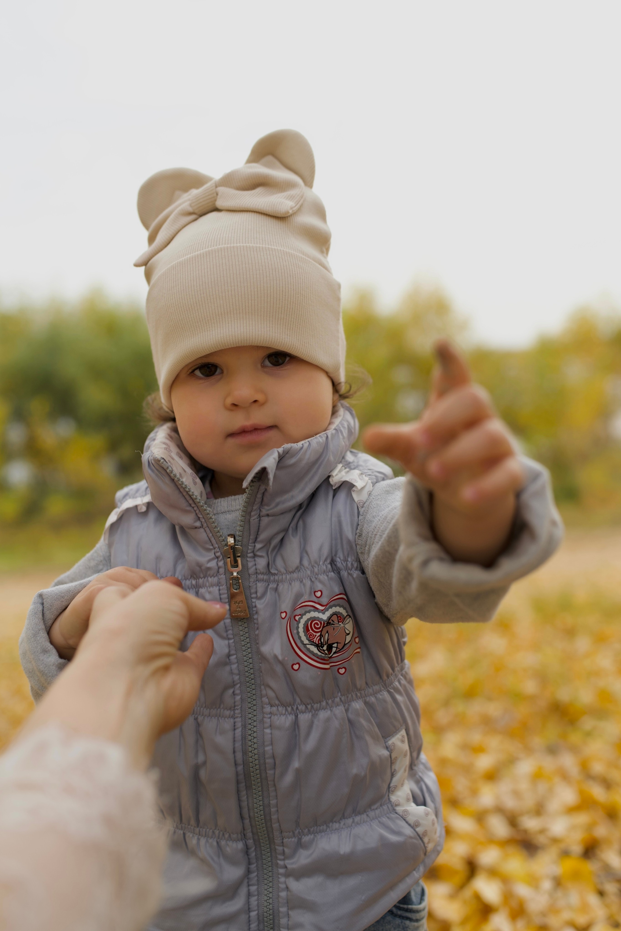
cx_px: 310
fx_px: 906
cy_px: 466
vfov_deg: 54.4
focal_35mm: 35
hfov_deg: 37.8
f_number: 3.2
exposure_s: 1/500
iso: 160
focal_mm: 35
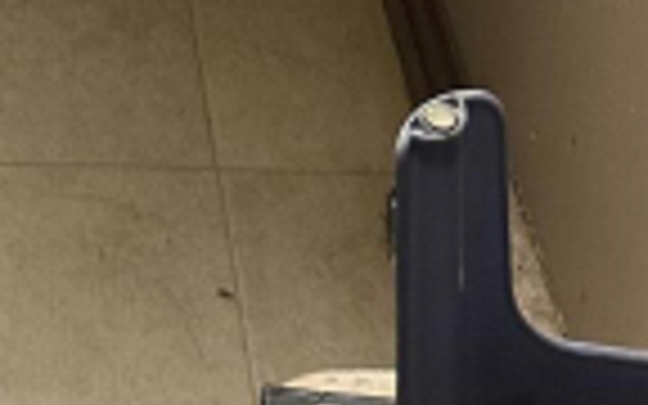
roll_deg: -3.8
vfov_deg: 8.2
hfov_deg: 17.1
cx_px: -50
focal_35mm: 118
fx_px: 2084
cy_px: -1042
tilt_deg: -13.5
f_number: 1.78
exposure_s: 1/60
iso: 250
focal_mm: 6.86
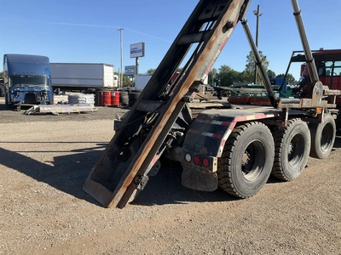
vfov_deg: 48.2
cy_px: 128
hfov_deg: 61.7
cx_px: 170
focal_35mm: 29
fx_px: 286
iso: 25
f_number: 1.8
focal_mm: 3
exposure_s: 1/1121
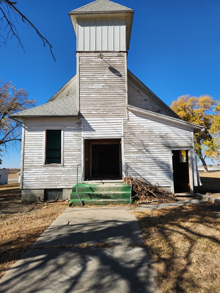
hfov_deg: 58.9
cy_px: 146
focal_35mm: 23
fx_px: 195
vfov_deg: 73.9
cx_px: 110
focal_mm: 5.4
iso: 20
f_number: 1.8
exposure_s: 1/1794
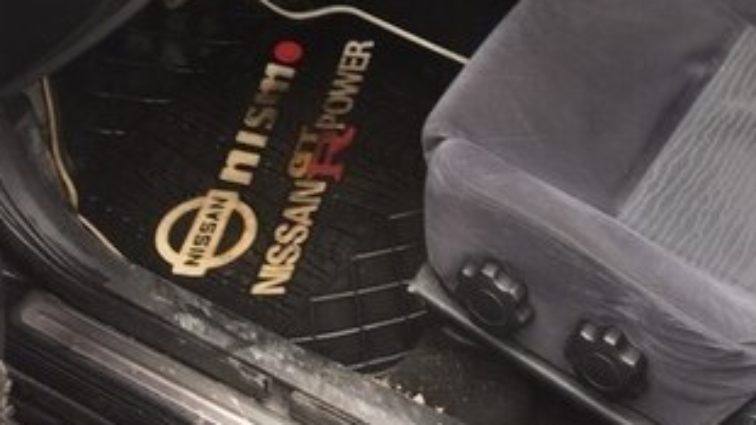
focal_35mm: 67
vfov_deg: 16.7
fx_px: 1343
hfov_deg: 31.2
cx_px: 513
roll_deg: +1.1
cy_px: -162
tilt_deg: -31.0
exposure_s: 1/50
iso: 32
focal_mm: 4.15
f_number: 2.2
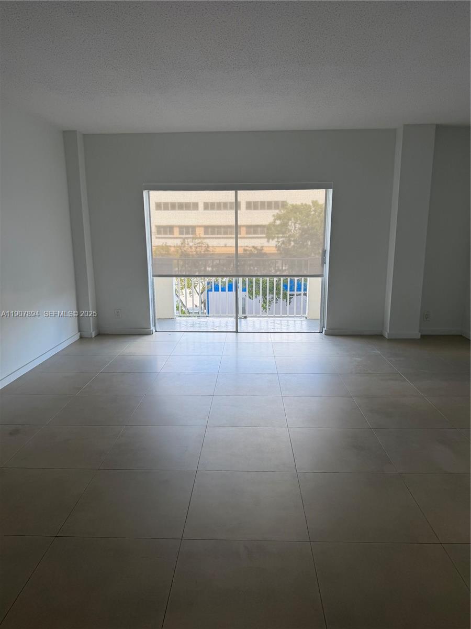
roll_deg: +1.0
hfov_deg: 56.8
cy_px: 314
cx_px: 236
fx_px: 435
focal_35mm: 24
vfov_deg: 71.6
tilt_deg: -11.7
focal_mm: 6.76
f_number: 1.78
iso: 80
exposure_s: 1/262
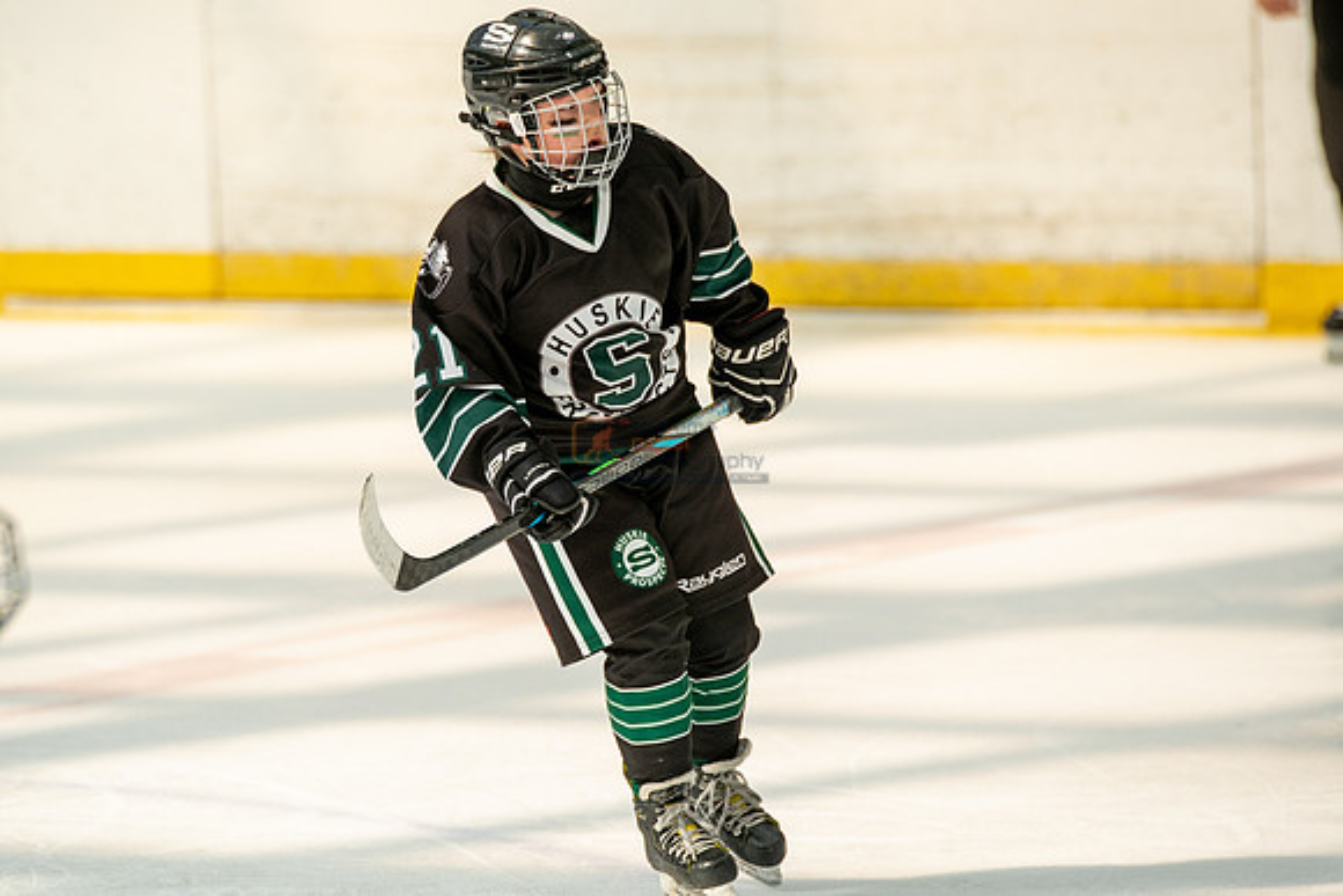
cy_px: 490
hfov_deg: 5.8
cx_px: 555
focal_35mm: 353
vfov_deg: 3.9
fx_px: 13184
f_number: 3.5
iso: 1600
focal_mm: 261
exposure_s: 1/3200
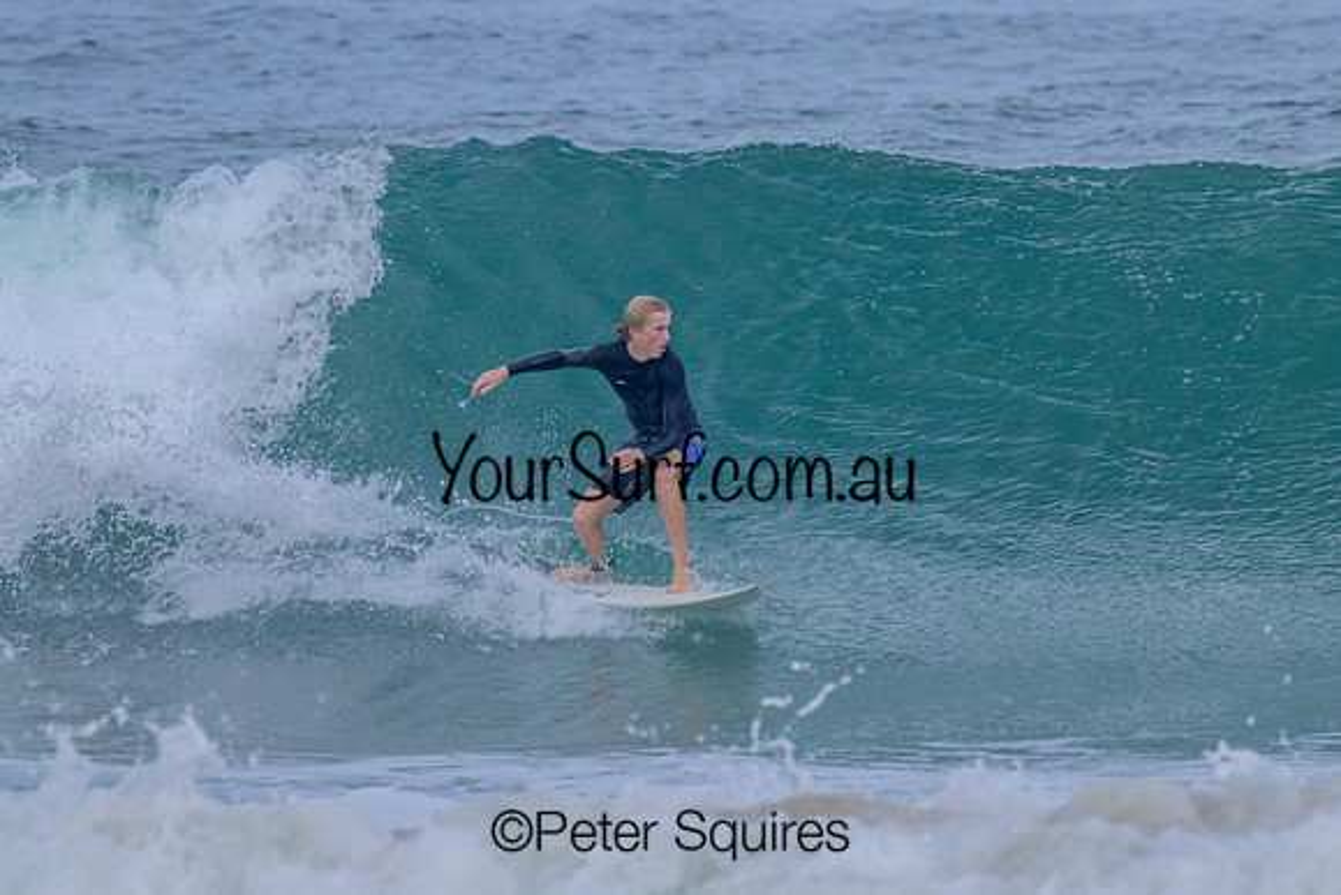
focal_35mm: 1077
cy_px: 435
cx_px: 679
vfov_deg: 1.3
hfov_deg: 1.9
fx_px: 40113
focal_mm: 800
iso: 1100
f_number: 11
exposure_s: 1/2000
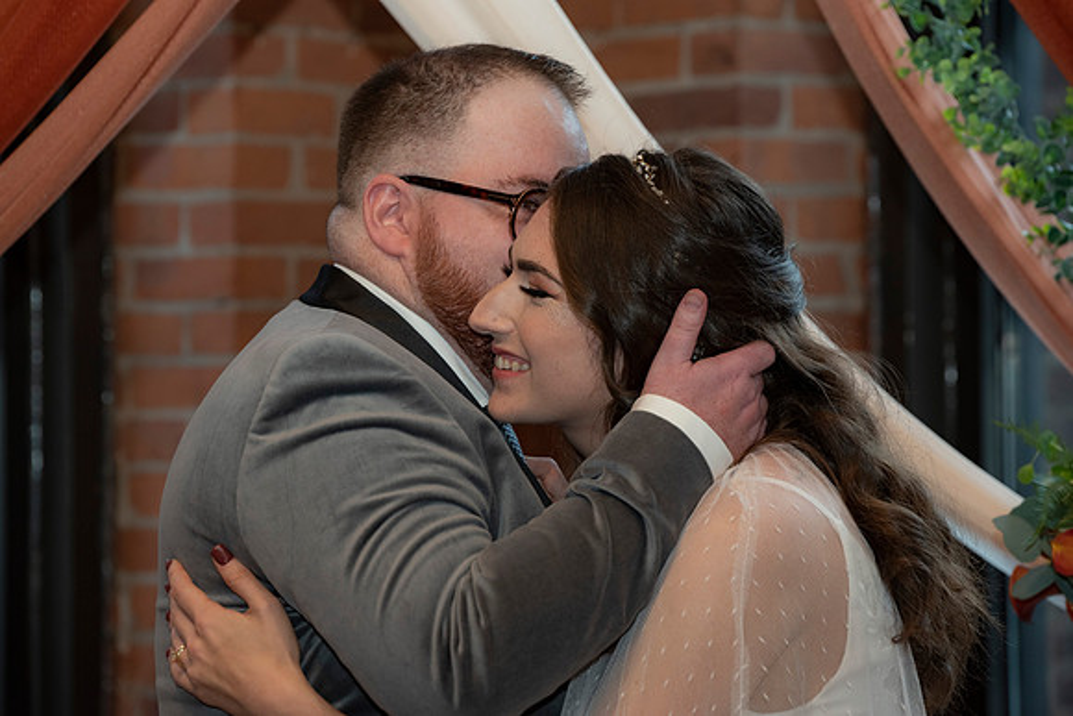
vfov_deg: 9.2
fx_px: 4472
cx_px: 536
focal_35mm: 150
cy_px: 358
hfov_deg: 13.7
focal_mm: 150
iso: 800
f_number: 5
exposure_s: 1/125
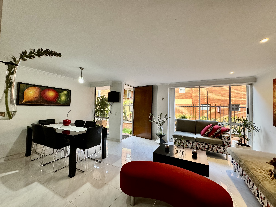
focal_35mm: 14
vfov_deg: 85.7
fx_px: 112
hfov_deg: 102.1
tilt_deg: +2.2
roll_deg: -0.9
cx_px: 138
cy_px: 104
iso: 320
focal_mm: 2.22
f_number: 2.2
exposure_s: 1/120
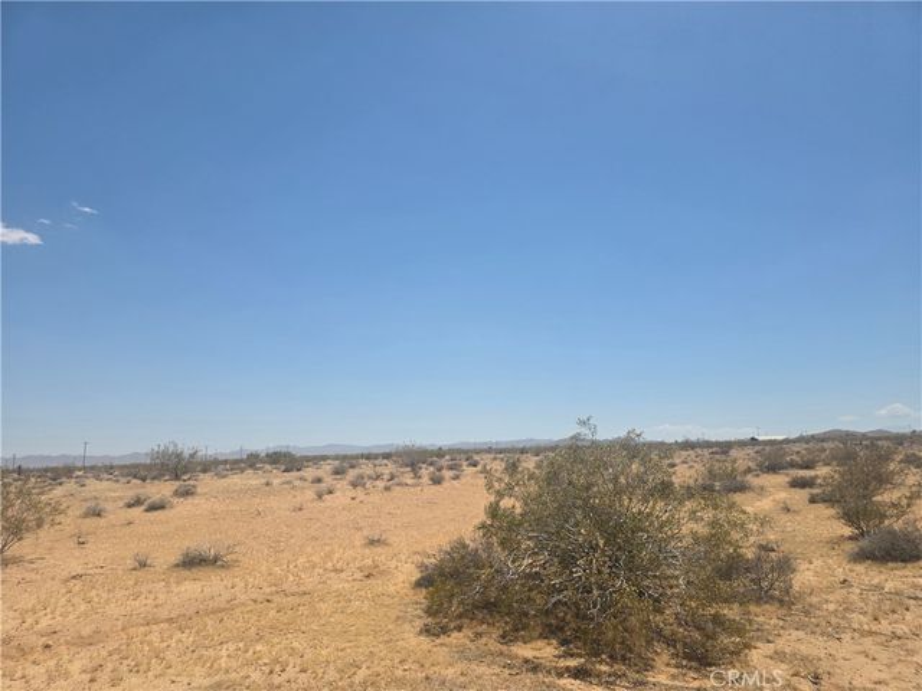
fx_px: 613
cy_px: 346
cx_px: 461
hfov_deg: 73.9
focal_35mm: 23
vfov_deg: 58.9
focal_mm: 6.3
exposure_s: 1/7944
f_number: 1.7
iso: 64
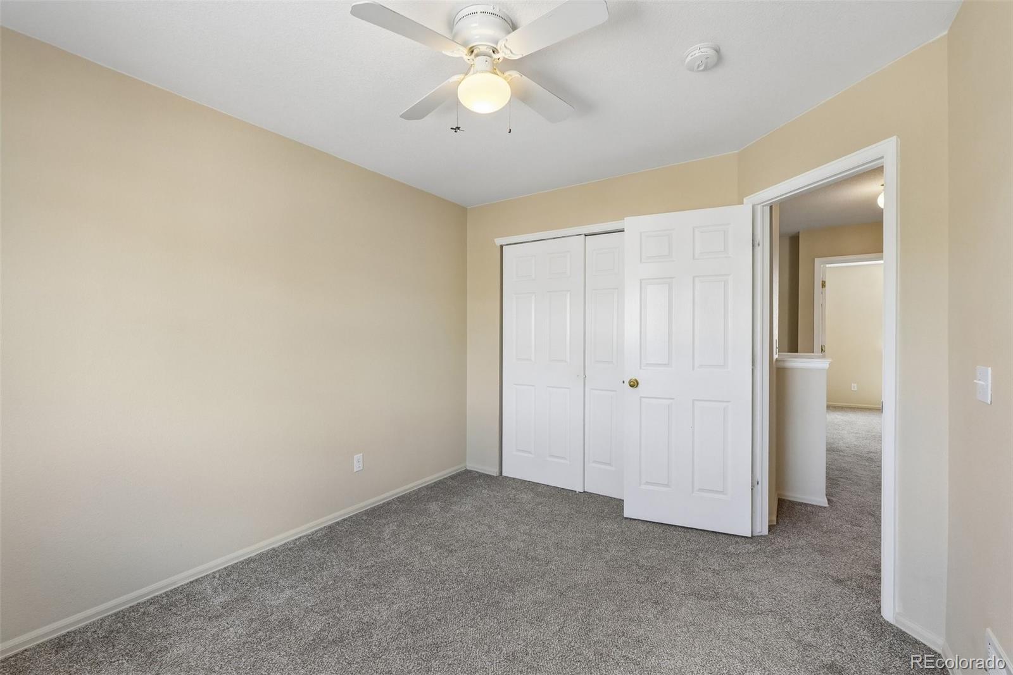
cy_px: 338
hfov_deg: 100.4
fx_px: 422
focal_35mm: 15
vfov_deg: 77.3
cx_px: 506
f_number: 9
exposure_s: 1/50
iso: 640
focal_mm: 10
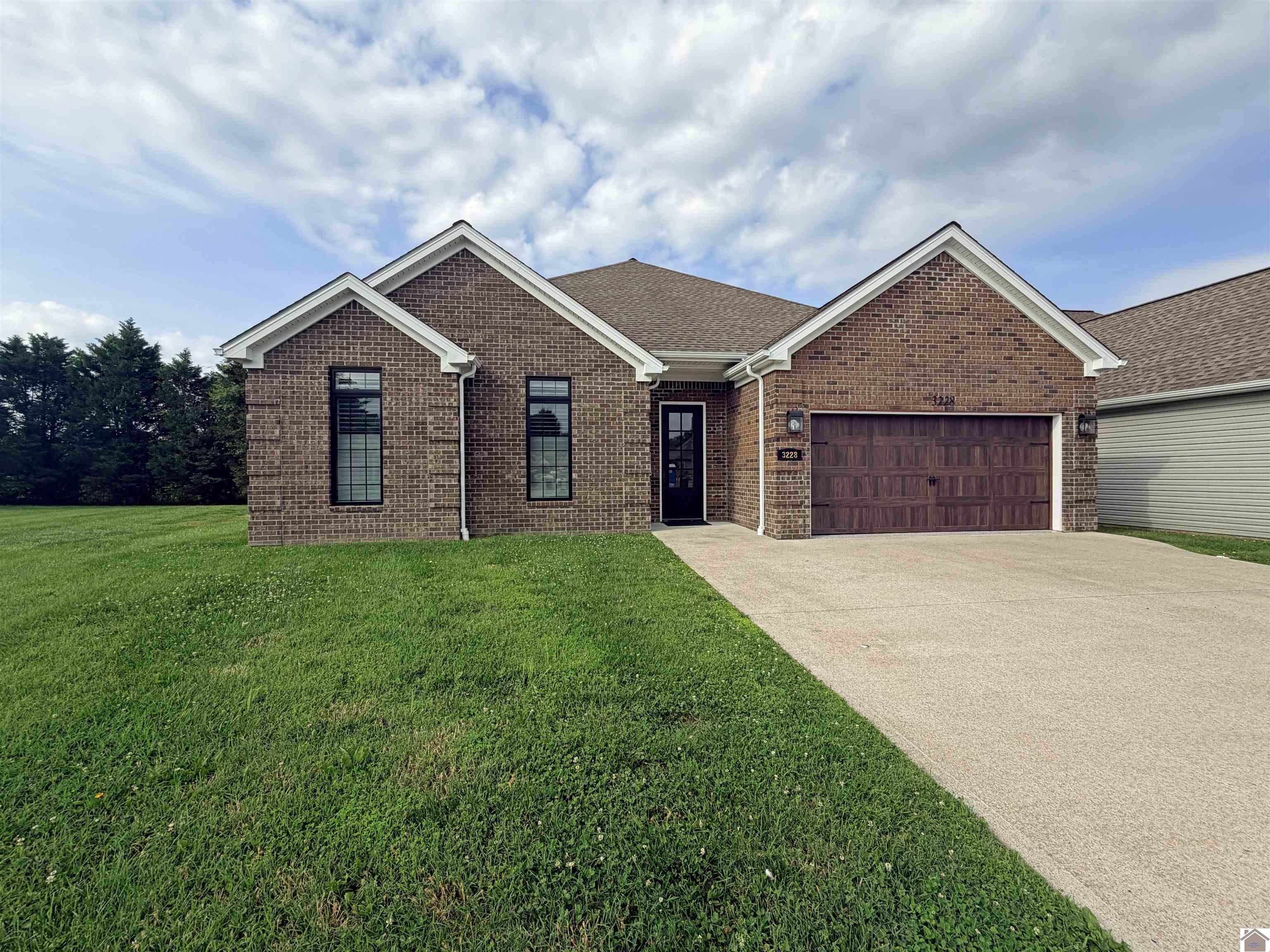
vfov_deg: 85.7
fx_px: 514
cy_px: 476
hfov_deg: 102.1
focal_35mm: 14
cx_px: 635
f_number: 2.2
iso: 25
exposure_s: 1/770
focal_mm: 2.22
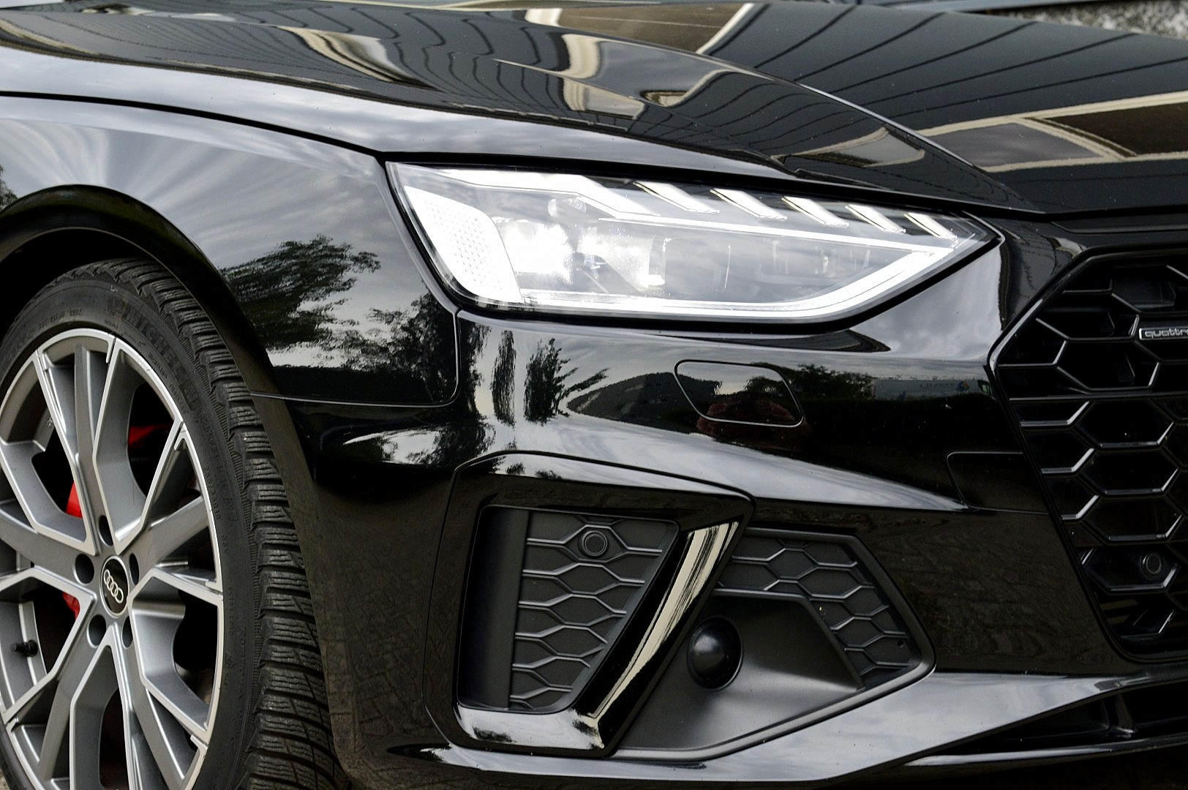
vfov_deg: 16.5
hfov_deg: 24.6
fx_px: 2720
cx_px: 594
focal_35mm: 82
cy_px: 395
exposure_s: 1/60
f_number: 8
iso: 400
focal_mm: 55
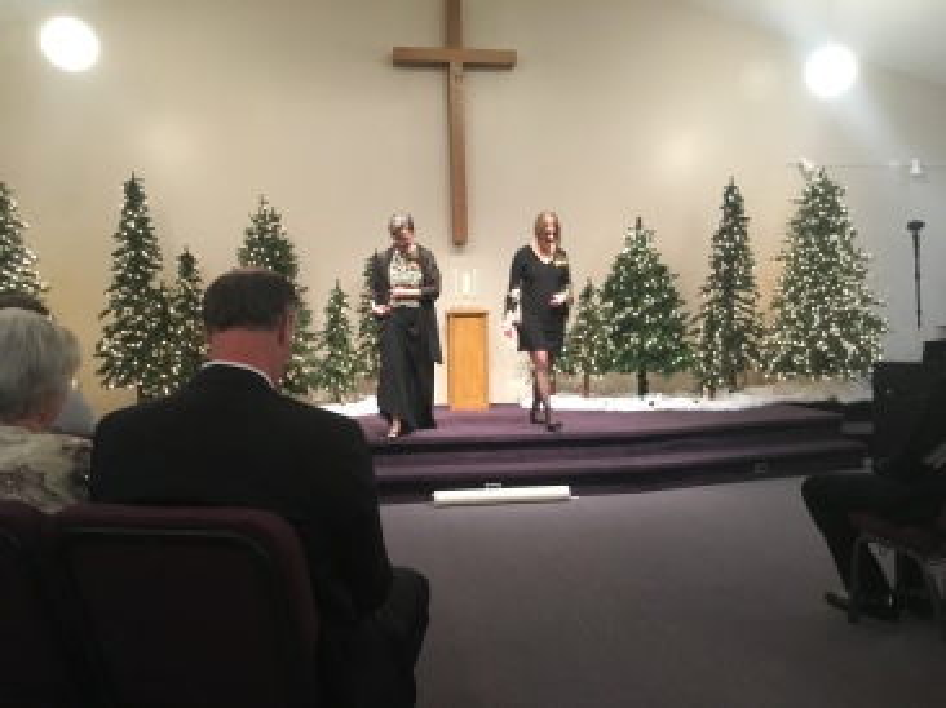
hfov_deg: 61.7
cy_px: 354
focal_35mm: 29
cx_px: 473
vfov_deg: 48.2
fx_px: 792
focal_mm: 4.15
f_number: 2.2
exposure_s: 1/24
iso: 200
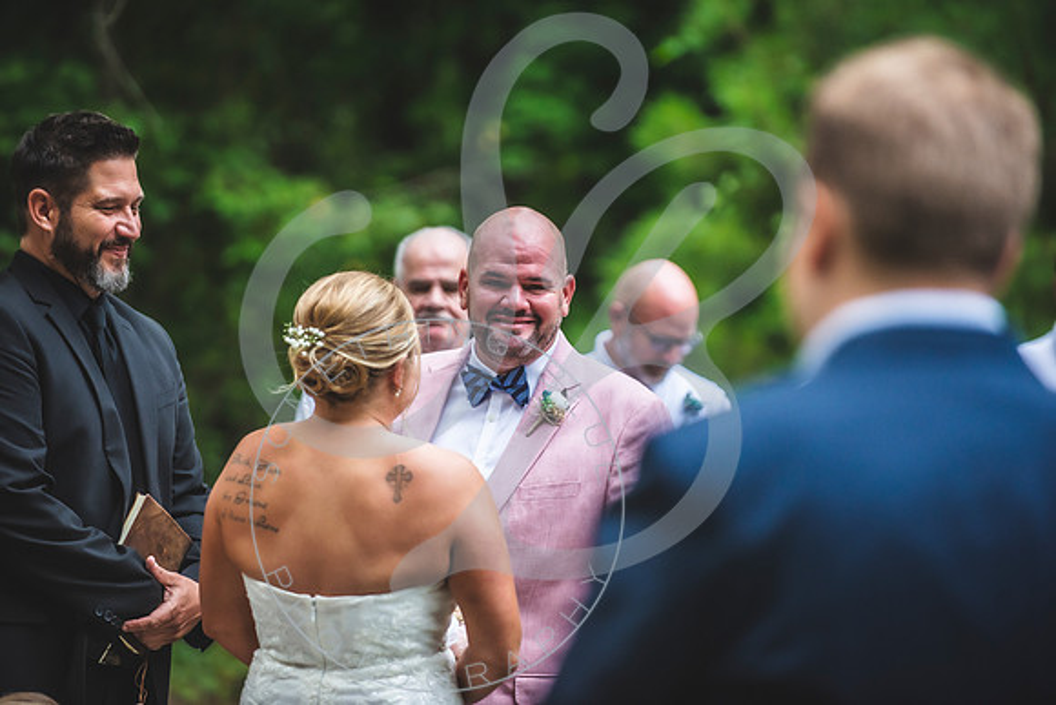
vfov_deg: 8.6
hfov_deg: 12.8
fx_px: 4694
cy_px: 352
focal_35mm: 160
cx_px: 528
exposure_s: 1/640
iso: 1000
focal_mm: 160
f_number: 2.8
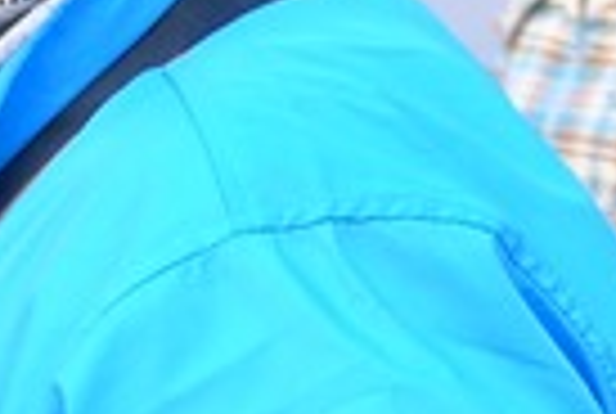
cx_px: -292
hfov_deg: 7.0
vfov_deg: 4.7
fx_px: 4990
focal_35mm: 291
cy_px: 126
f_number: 2.8
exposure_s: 1/160
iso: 100
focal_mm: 10.7
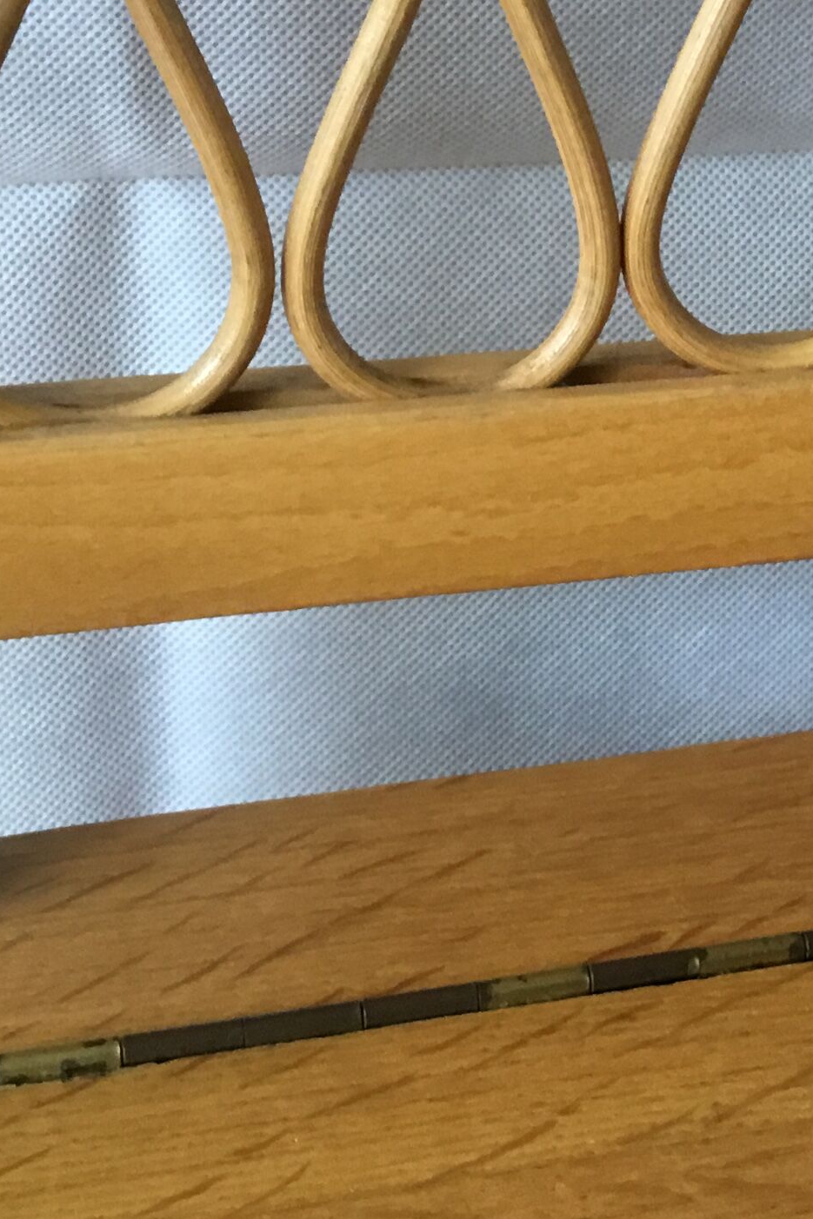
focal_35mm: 75
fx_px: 2541
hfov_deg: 17.8
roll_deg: -4.2
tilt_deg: -23.3
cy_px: 327
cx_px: 761
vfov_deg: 26.7
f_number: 2.4
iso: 100
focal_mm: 3.3
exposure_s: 1/33
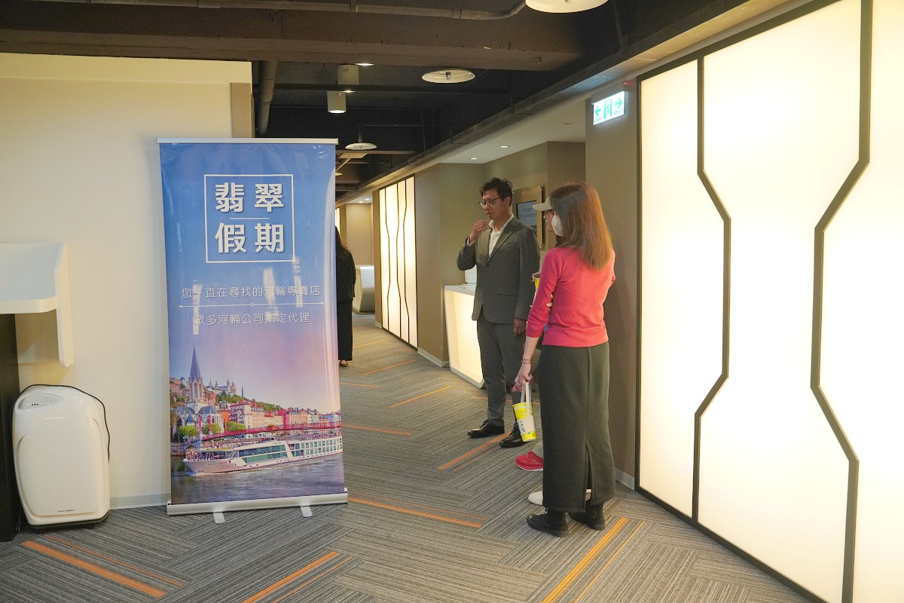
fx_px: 728
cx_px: 452
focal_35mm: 29
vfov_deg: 45.0
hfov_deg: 63.7
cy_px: 302
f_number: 4
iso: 2500
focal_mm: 29
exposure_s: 1/160
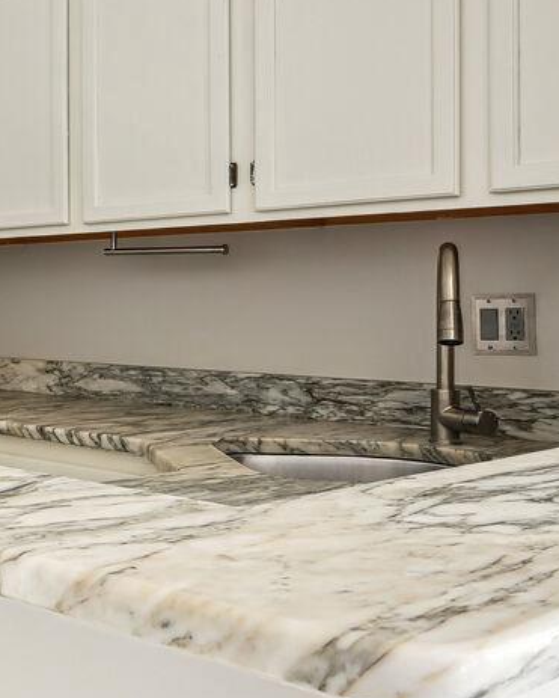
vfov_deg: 37.9
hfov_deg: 24.4
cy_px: 280
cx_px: -268
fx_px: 1012
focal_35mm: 49
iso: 200
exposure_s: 1/1.67
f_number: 9
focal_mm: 14
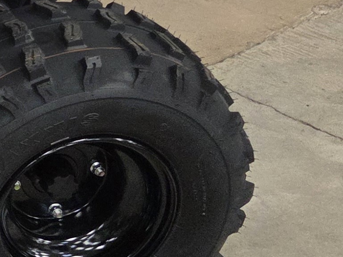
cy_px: 101
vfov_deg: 12.3
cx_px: -294
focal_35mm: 120
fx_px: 1189
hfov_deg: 14.3
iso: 320
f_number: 1.8
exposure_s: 1/120
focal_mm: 5.4
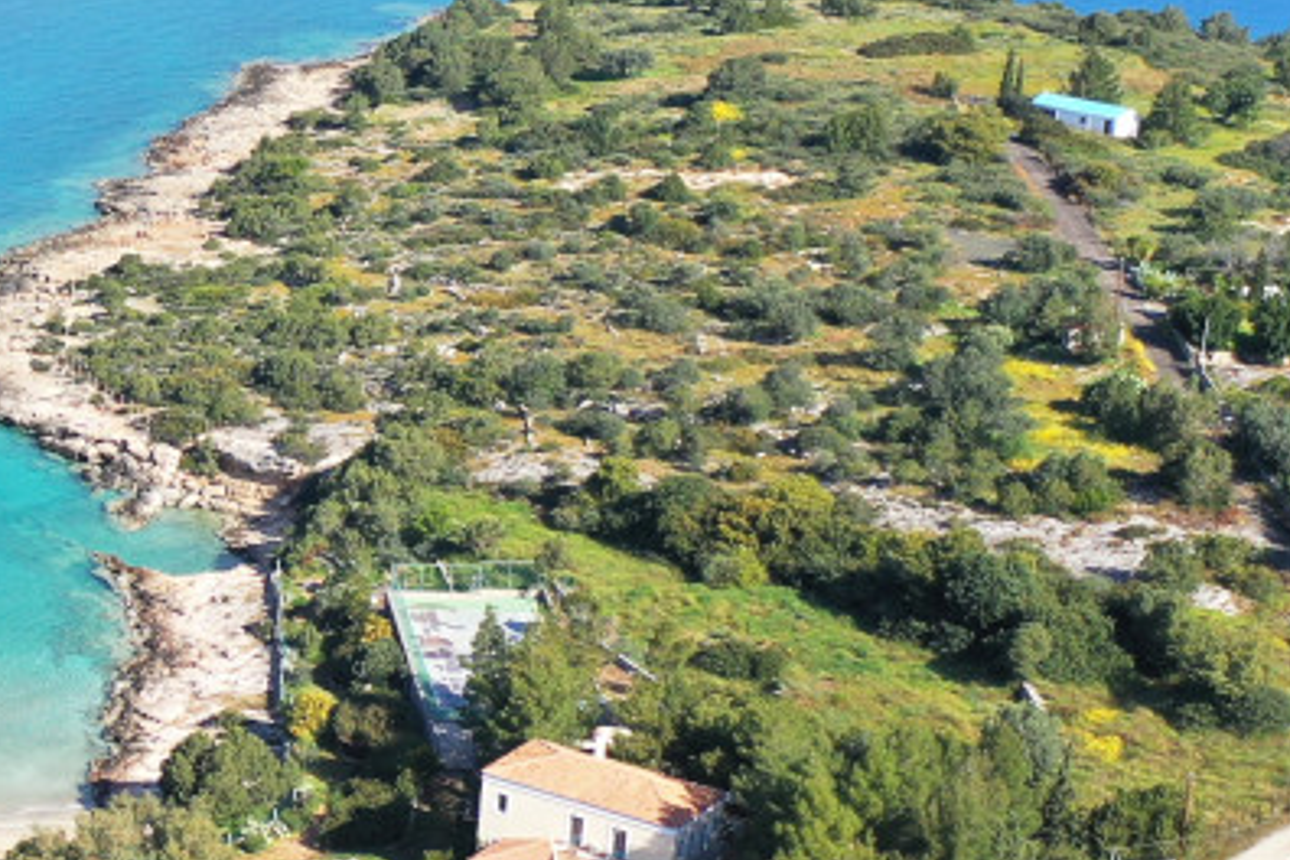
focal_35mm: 92
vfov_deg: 14.9
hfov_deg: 19.9
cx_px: -482
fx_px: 3296
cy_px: 464
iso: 100
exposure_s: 1/1000
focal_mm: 10.26
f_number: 2.8
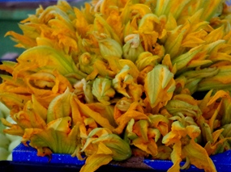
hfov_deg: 13.5
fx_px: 973
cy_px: 85
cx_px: 148
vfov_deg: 10.1
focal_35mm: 146
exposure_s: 1/100
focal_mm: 55
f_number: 5.6
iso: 3200
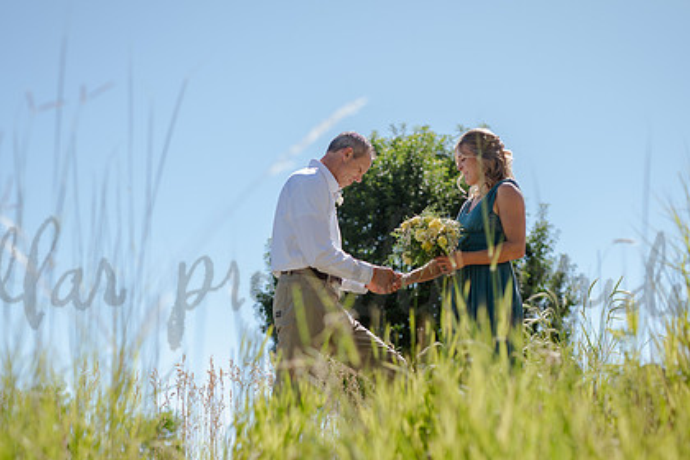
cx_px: 319
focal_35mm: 69
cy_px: 278
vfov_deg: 19.7
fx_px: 1322
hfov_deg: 29.2
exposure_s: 1/1600
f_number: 2.5
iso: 125
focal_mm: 50
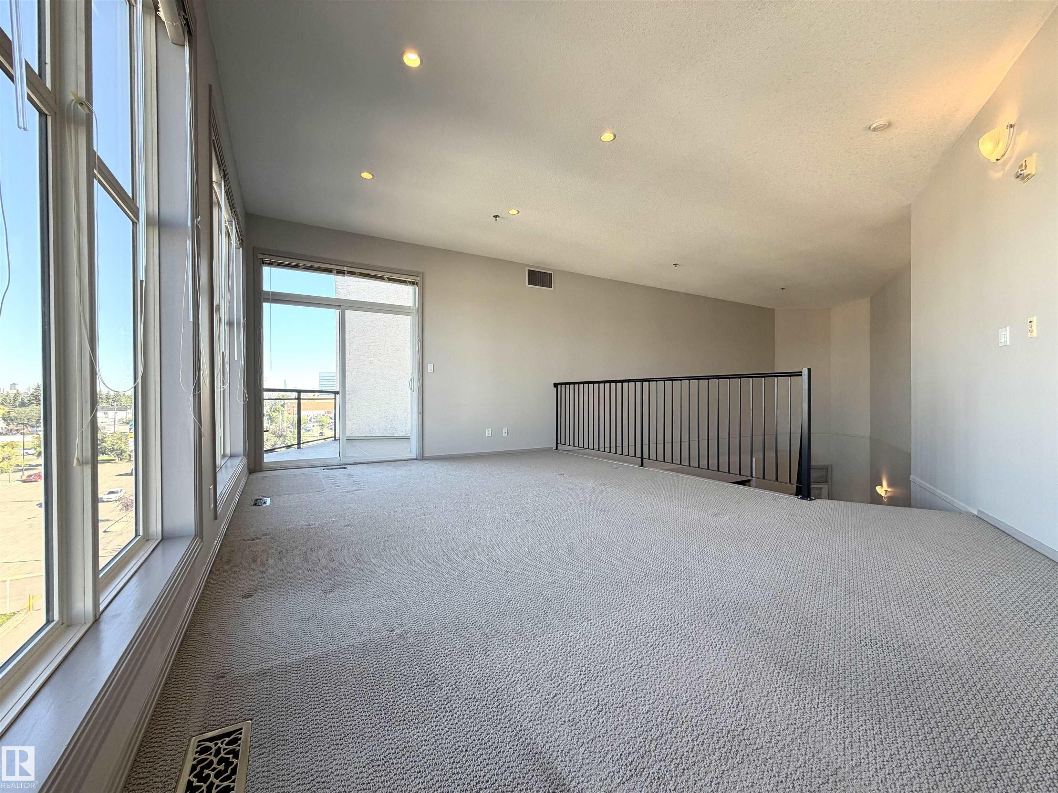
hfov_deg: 102.1
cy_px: 396
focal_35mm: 14
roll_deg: -0.2
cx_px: 529
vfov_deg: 85.7
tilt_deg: -0.2
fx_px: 428
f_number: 2.2
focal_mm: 2.22
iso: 50
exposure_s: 1/137
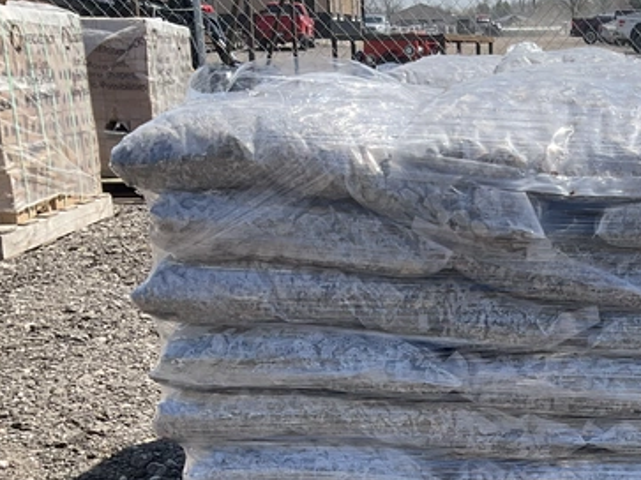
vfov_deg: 23.4
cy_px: 474
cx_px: 523
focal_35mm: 60
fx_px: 1111
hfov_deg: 31.3
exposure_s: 1/1098
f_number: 1.8
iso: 25
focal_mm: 3
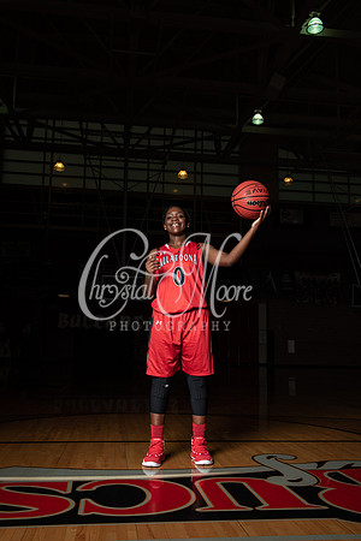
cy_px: 270
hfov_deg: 37.9
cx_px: 180
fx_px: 526
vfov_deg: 54.4
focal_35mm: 35
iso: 320
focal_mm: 35
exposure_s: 1/200
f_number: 14
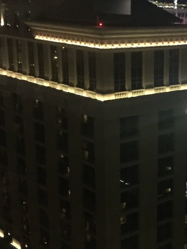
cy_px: 145
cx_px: 191
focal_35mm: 70
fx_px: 504
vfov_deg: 27.7
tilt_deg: -14.6
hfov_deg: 20.3
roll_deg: -1.6
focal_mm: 4.15
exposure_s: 1/15
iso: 800
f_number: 2.2
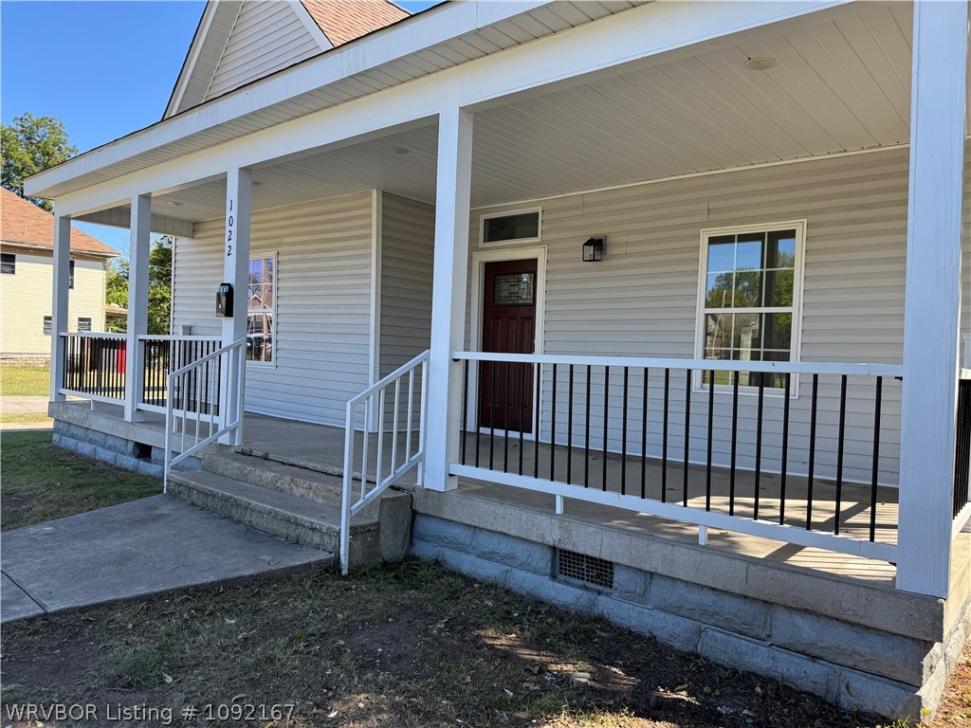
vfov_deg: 56.8
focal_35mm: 24
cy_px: 364
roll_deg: -2.4
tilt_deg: -1.2
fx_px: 673
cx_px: 486
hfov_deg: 71.6
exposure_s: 1/980
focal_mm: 6.76
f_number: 1.78
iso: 80
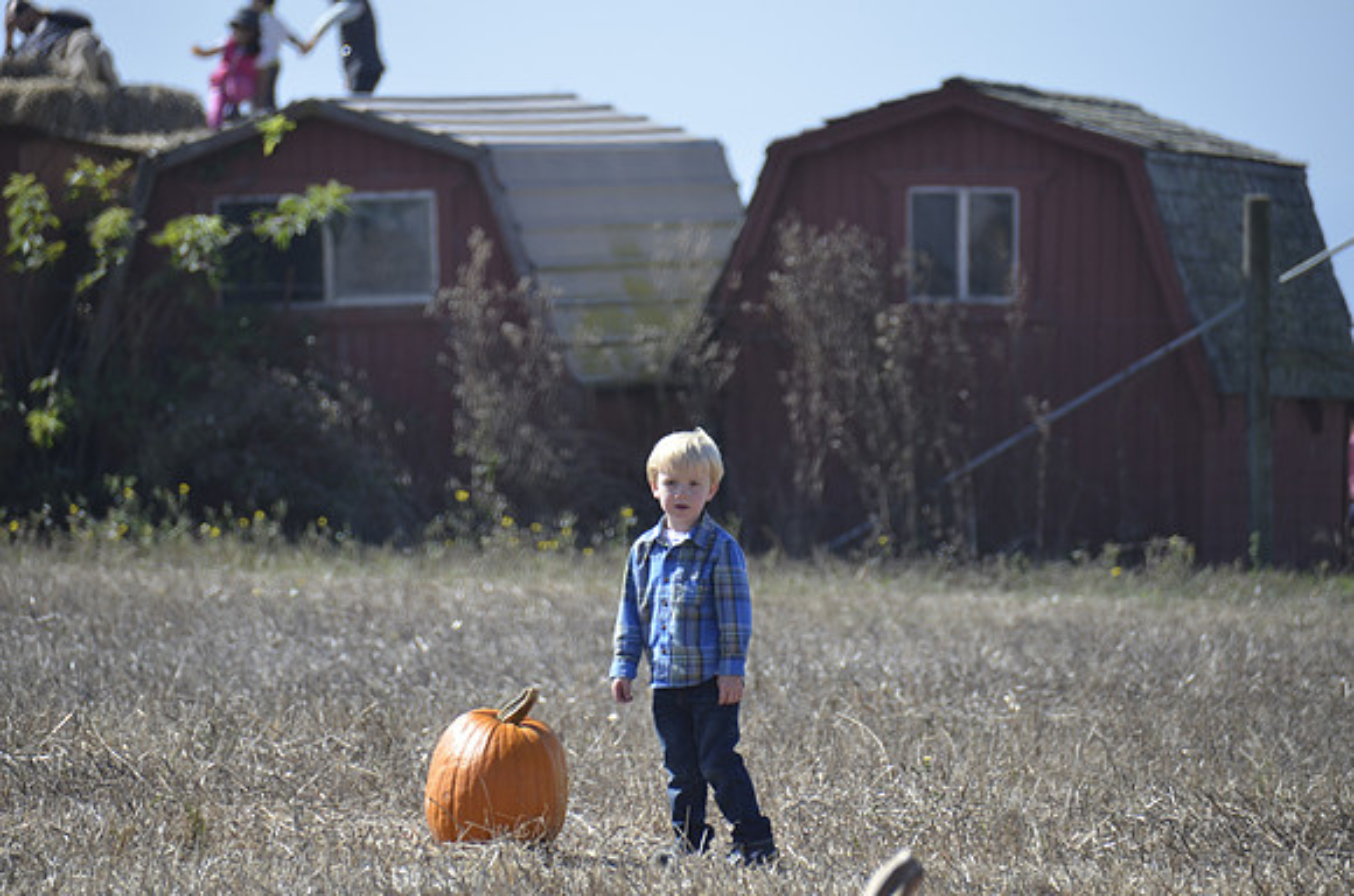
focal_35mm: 420
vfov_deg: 3.3
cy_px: 448
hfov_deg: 4.9
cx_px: 677
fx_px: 15762
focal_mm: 280
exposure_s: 1/500
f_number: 5.6
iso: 200
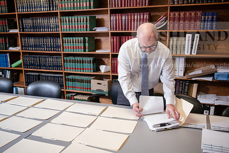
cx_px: 118
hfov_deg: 54.4
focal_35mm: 35
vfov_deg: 37.9
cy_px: 74
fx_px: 223
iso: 640
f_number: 3.2
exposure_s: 1/100
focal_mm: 32
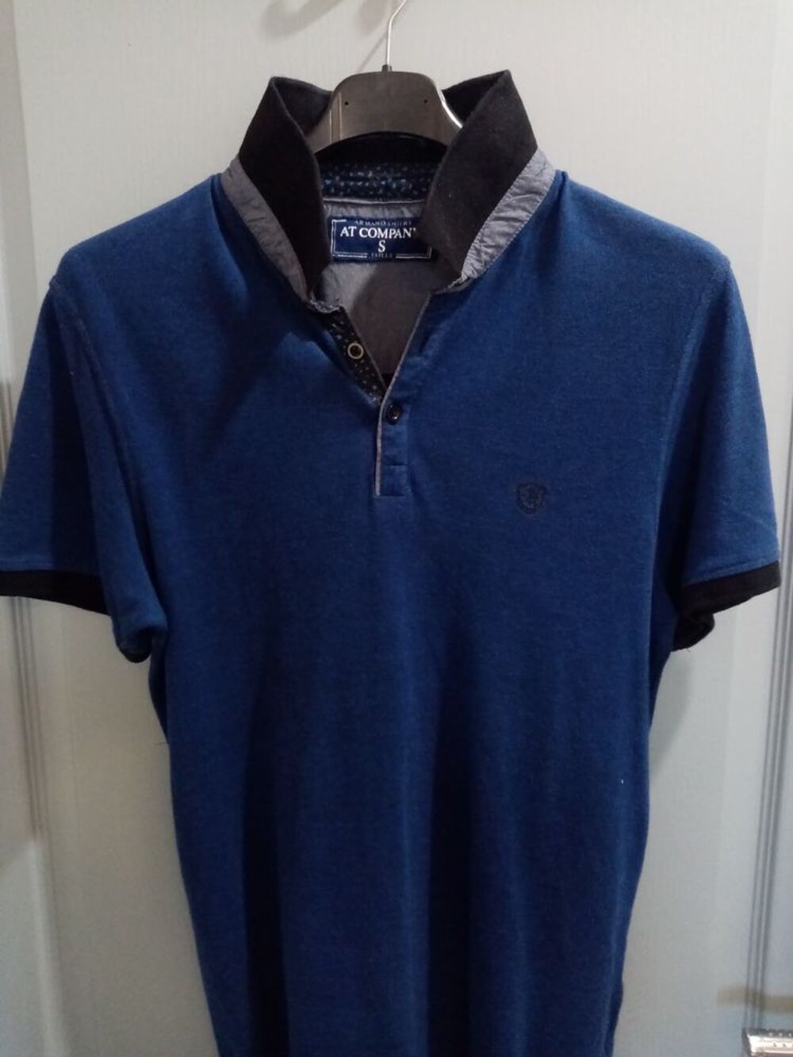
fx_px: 794
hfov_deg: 53.1
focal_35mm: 26
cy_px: 528
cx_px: 396
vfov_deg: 67.3
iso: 660
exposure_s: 1/25
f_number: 1.8
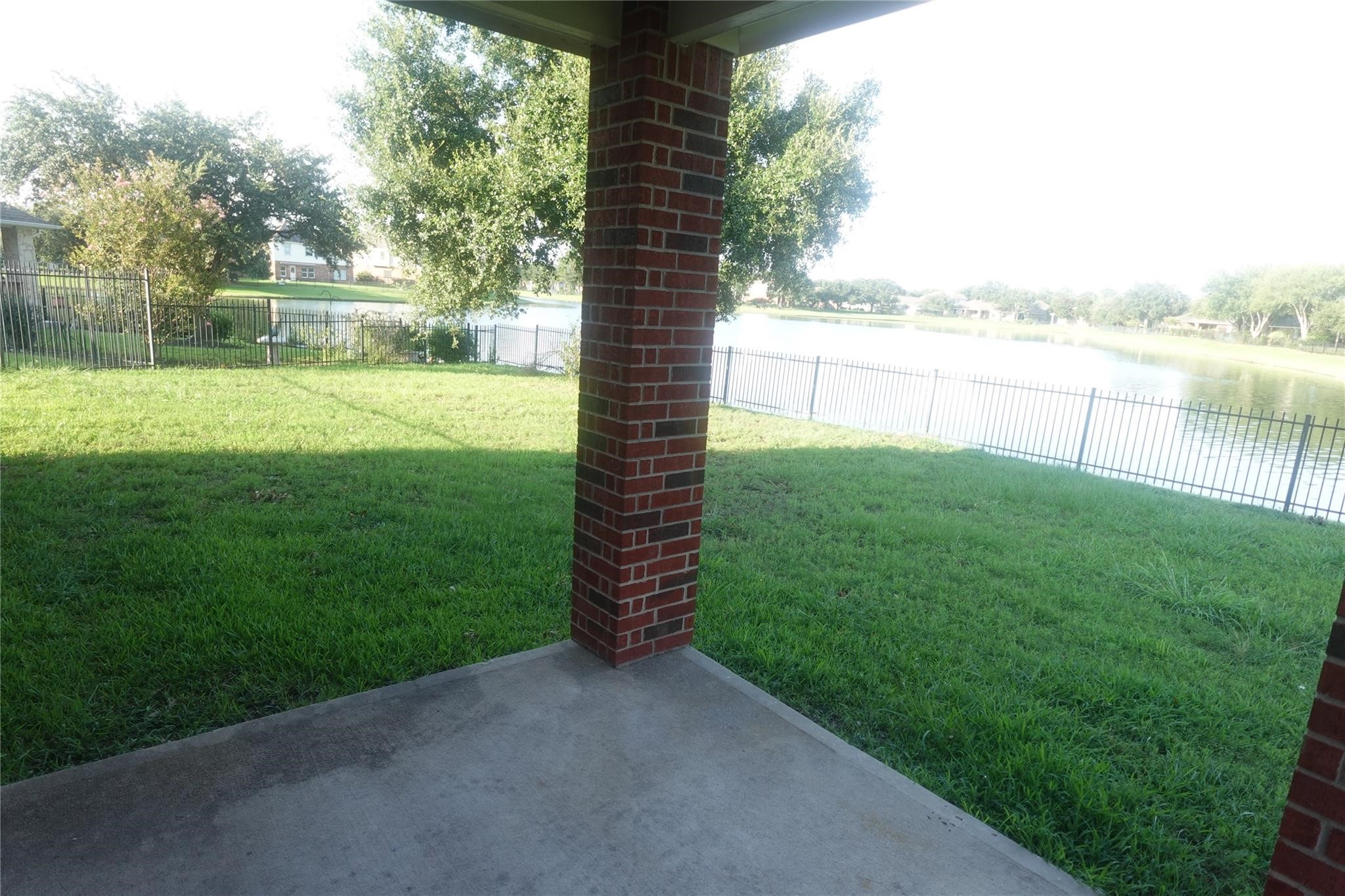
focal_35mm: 20
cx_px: 672
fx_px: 747
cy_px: 448
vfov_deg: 61.9
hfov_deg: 84.0
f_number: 2
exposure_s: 1/320
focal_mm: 7.6
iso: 125
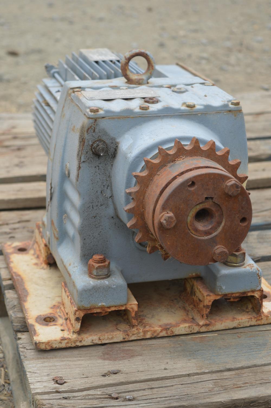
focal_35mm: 78
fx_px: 882
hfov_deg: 17.5
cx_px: 136
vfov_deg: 26.0
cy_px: 204
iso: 220
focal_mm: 52
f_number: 5.6
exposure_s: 1/125
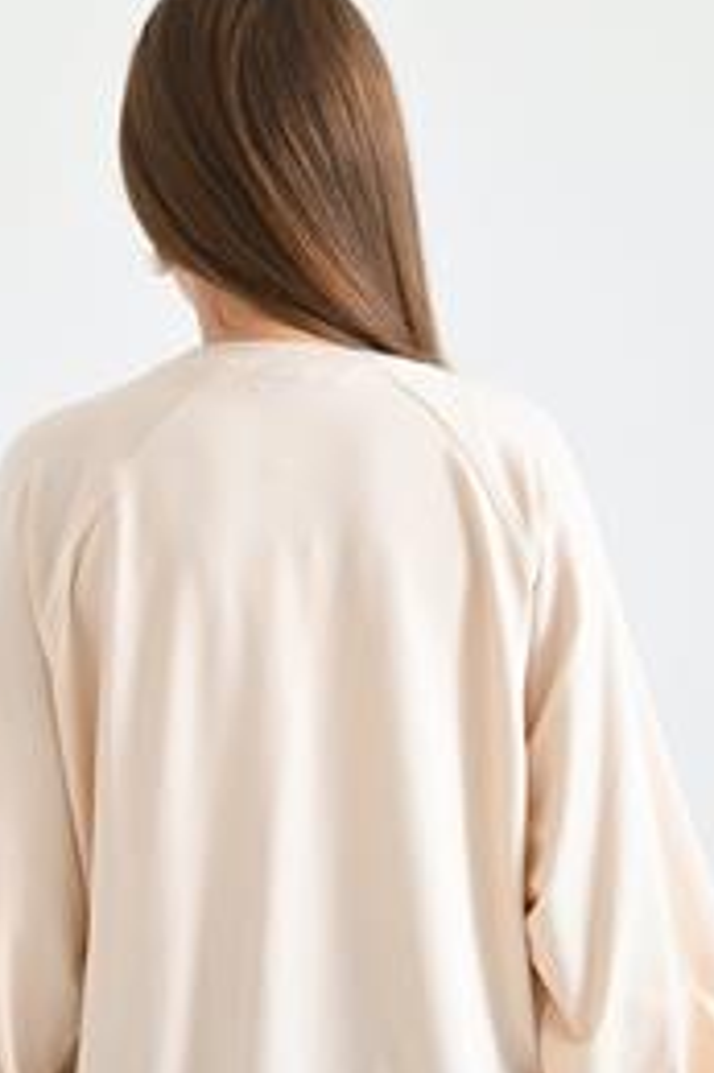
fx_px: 3098
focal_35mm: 104
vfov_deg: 19.5
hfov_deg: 13.1
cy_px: 825
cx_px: 285
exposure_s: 1/125
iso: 100
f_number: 5.6
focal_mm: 60
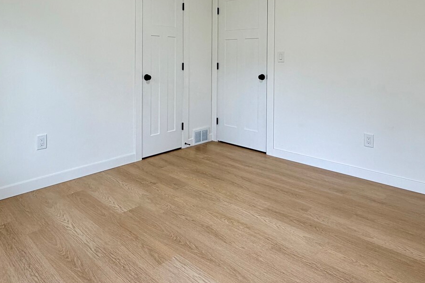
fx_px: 307
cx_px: 199
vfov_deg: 47.0
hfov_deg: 69.3
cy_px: 58
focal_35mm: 26
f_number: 2.2
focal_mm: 2.22
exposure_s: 1/120
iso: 80
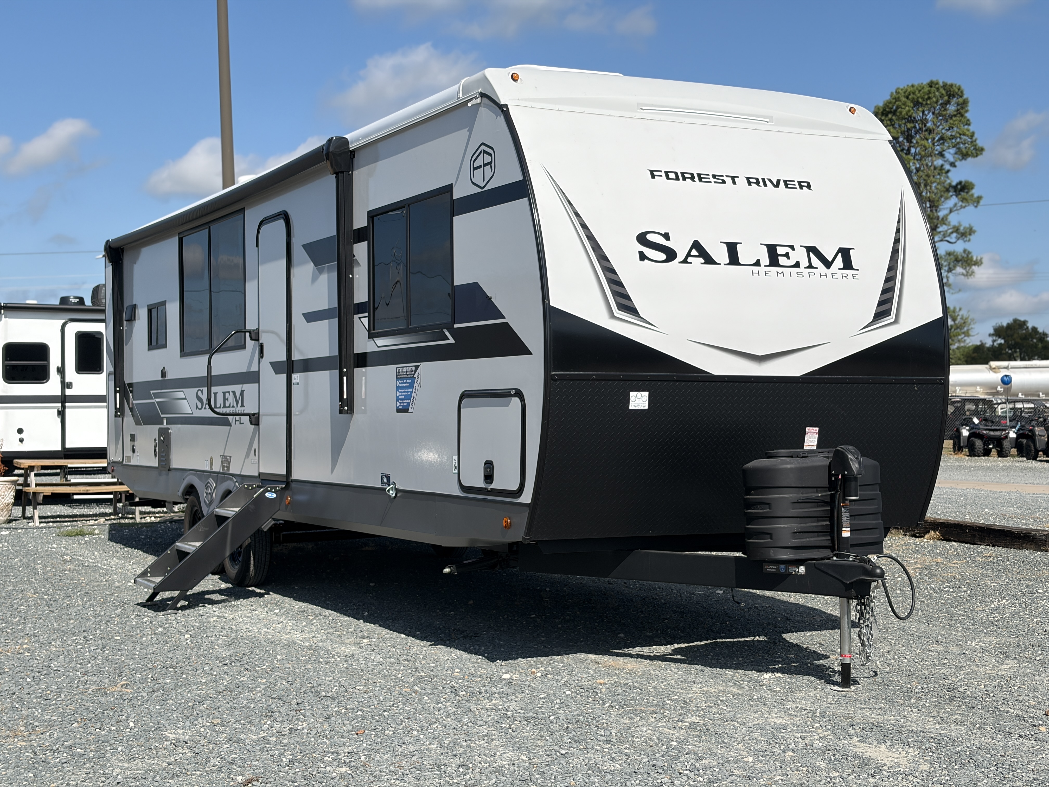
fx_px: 1576
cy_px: 394
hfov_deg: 36.8
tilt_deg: +0.9
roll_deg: +1.7
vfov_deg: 28.0
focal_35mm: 52
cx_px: 524
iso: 32
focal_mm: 5.96
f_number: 1.6
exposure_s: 1/5348
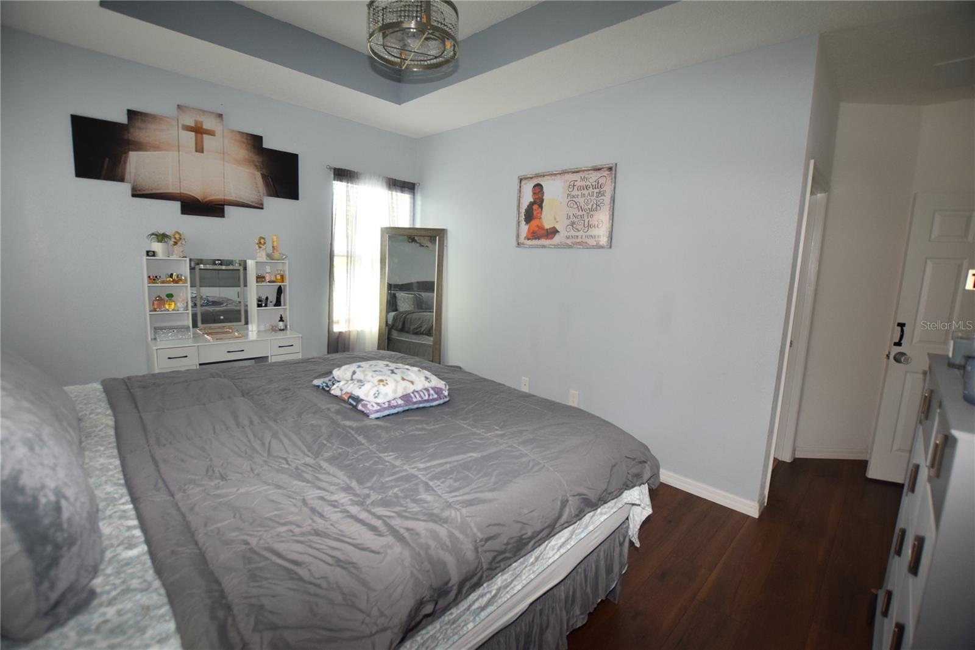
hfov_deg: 100.4
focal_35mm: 15
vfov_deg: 77.3
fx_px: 406
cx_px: 488
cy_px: 325
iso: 800
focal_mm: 10
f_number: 4
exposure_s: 1/60
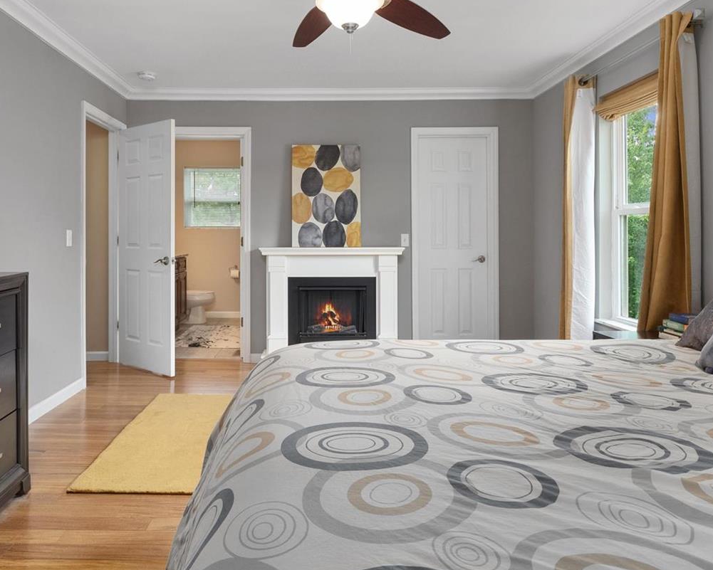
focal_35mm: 24
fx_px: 506
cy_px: 260
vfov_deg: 58.7
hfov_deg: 70.0
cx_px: 313
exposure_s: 1/2.5
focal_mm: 8
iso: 400
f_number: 8
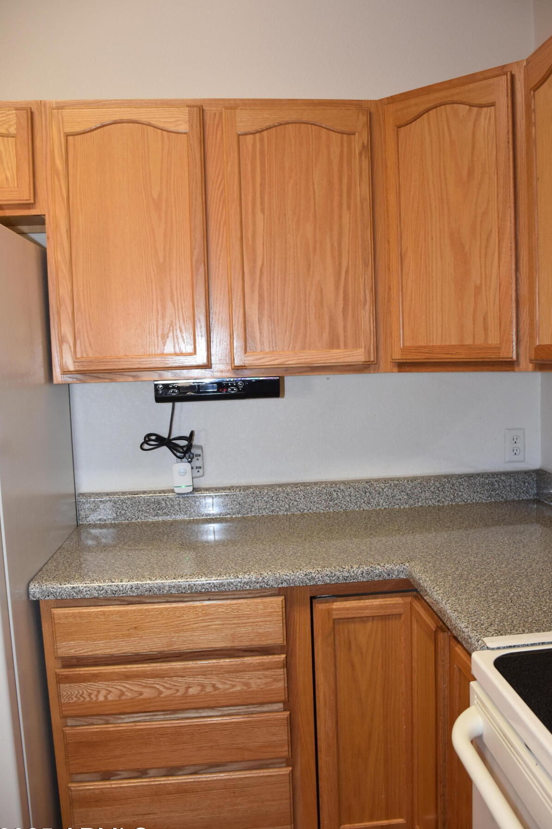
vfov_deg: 61.9
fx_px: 690
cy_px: 420
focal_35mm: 30
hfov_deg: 43.6
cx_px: 301
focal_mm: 18
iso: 320
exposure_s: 1/60
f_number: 4
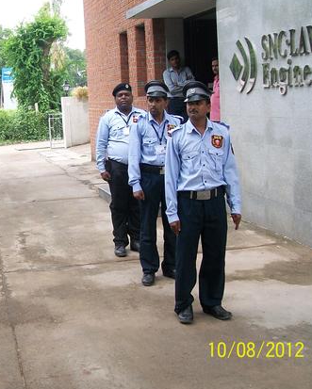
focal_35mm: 51
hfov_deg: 28.9
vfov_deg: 36.6
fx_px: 588
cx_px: 50
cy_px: 186
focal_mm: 6
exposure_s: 1/250
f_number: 2.7
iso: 80
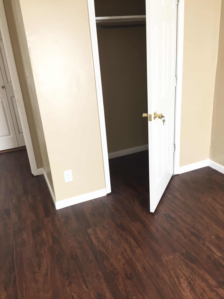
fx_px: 250
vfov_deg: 61.7
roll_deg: +2.4
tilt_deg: -14.7
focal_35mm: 29
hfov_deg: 48.2
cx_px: 112
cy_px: 150
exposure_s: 1/30
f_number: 2.2
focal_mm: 4.15
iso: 64
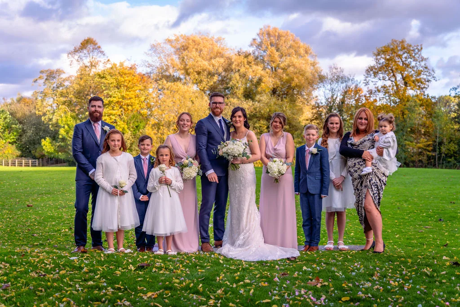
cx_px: 230
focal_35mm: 38
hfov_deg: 50.7
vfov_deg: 35.1
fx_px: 486
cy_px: 154
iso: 100
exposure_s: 1/250
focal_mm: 38
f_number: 2.8
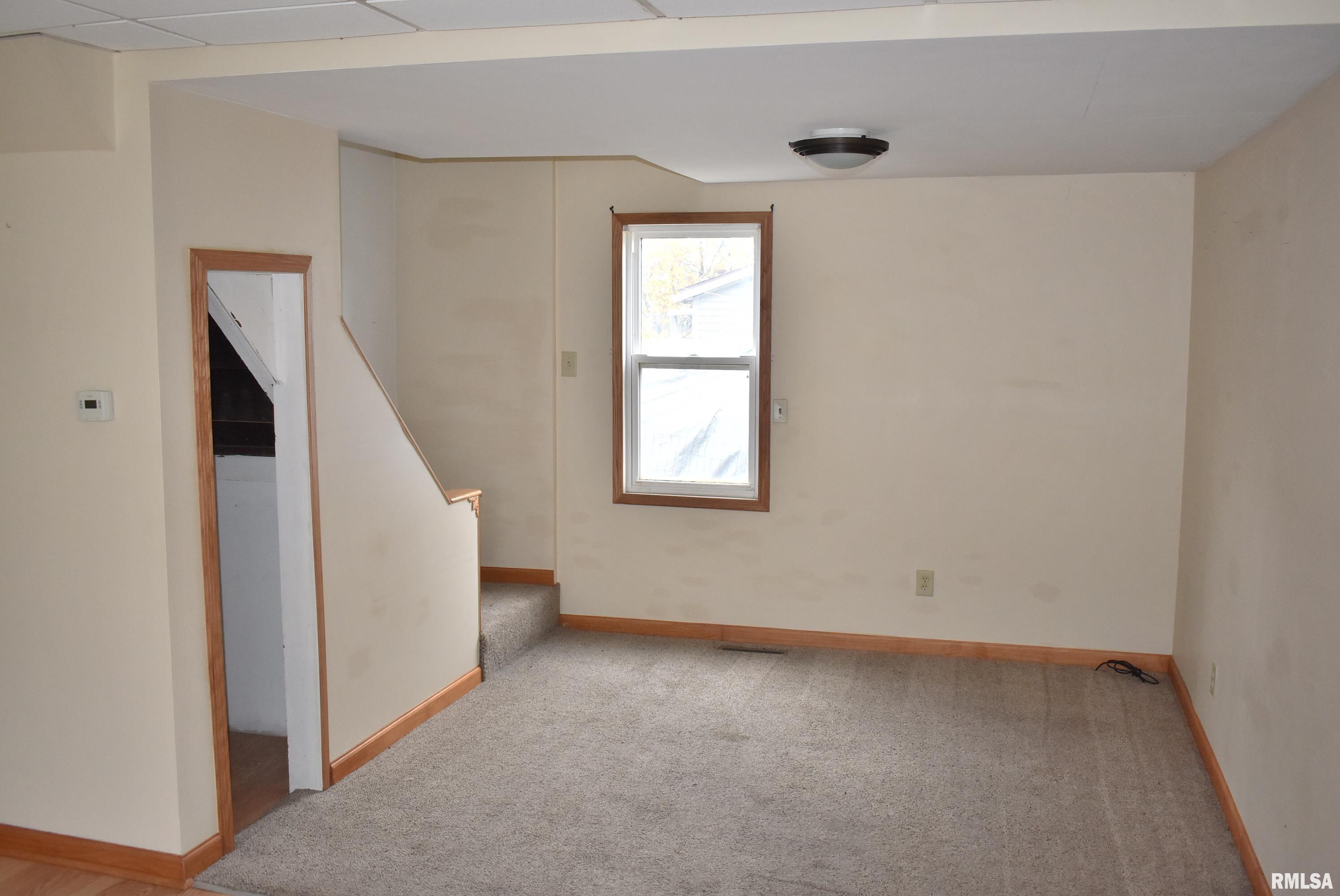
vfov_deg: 40.0
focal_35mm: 33
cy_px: 448
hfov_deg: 57.2
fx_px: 1229
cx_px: 670
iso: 800
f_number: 3.8
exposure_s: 1/200
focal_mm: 22
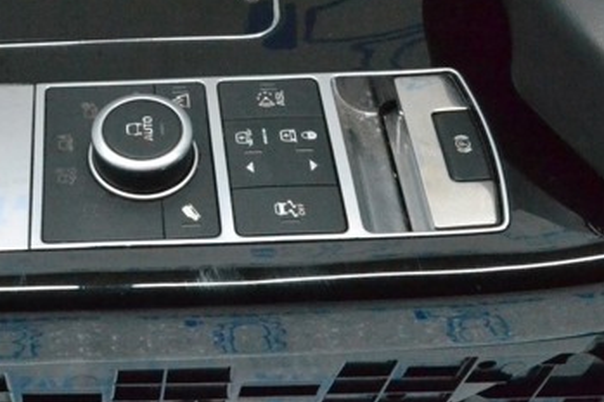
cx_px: 123
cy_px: 178
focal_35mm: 55
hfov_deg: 35.2
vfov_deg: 24.6
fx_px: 922
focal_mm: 20
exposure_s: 1/160
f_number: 11
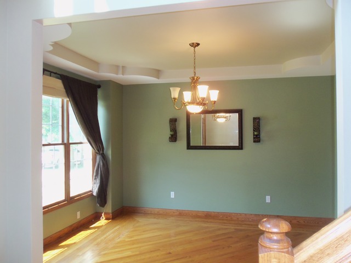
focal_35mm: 29
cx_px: 176
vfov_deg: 48.2
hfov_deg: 61.7
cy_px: 132
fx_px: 294
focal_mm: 5.2
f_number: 3.4
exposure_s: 1/30
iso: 160
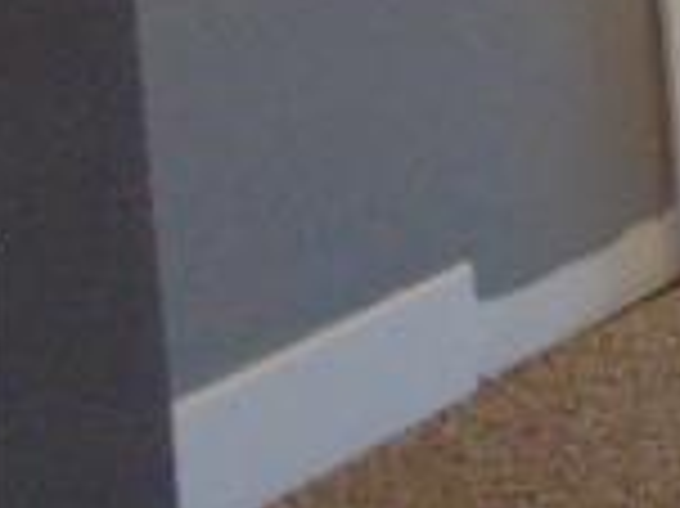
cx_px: 1126
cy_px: -562
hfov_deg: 16.3
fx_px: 2081
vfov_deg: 12.1
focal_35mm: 106
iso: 250
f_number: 3
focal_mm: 4.5
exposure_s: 1/30
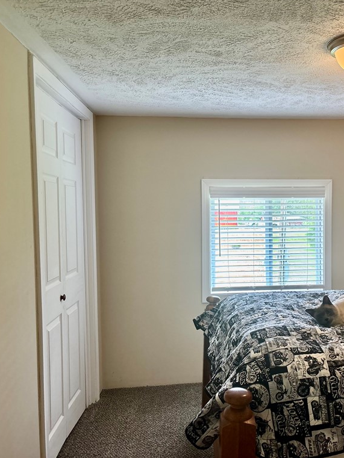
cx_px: 252
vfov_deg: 52.6
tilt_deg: -2.9
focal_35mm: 35
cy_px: 227
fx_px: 464
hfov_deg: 39.8
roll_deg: +1.3
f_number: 1.6
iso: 160
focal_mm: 5.96
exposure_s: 1/60
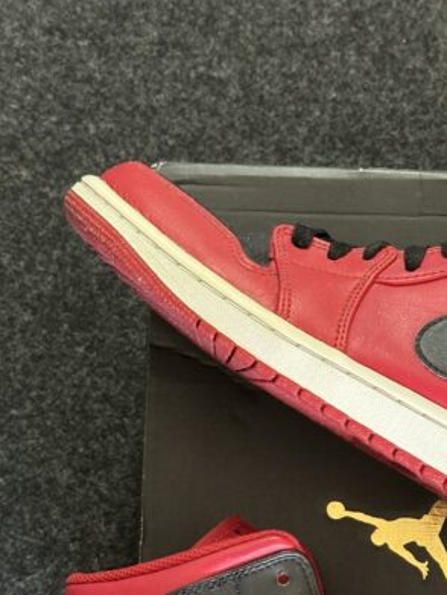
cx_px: 404
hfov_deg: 14.9
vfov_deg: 19.7
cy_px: 520
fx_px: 1685
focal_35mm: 98
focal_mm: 6.86
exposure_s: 1/33
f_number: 1.78
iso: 200
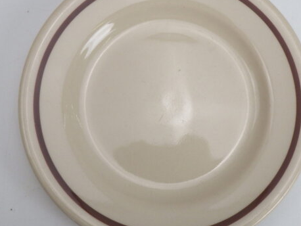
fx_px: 496
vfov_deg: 25.7
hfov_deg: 33.7
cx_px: 166
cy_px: 102
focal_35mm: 57
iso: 125
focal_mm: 6.1
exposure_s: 1/80
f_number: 3.8
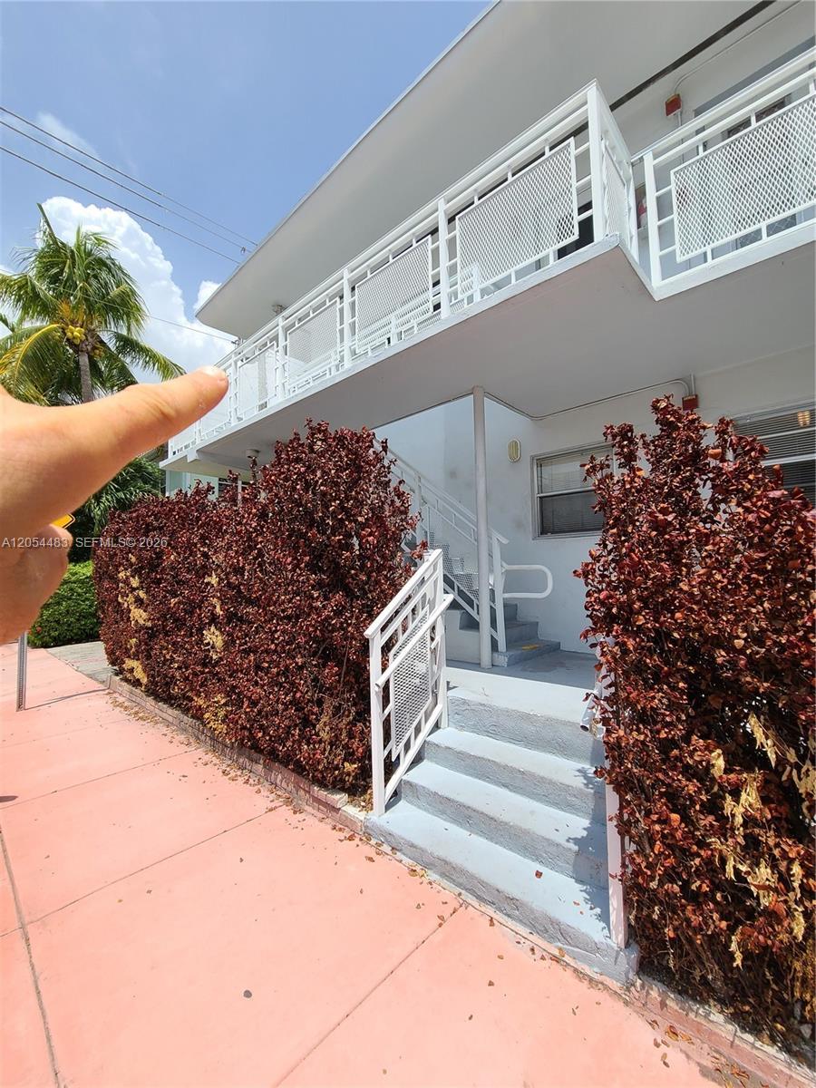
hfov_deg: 89.9
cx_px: 408
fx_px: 409
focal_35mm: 13
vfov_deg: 106.2
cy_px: 544
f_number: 2.2
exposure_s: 1/1533
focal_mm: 2.2
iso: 50
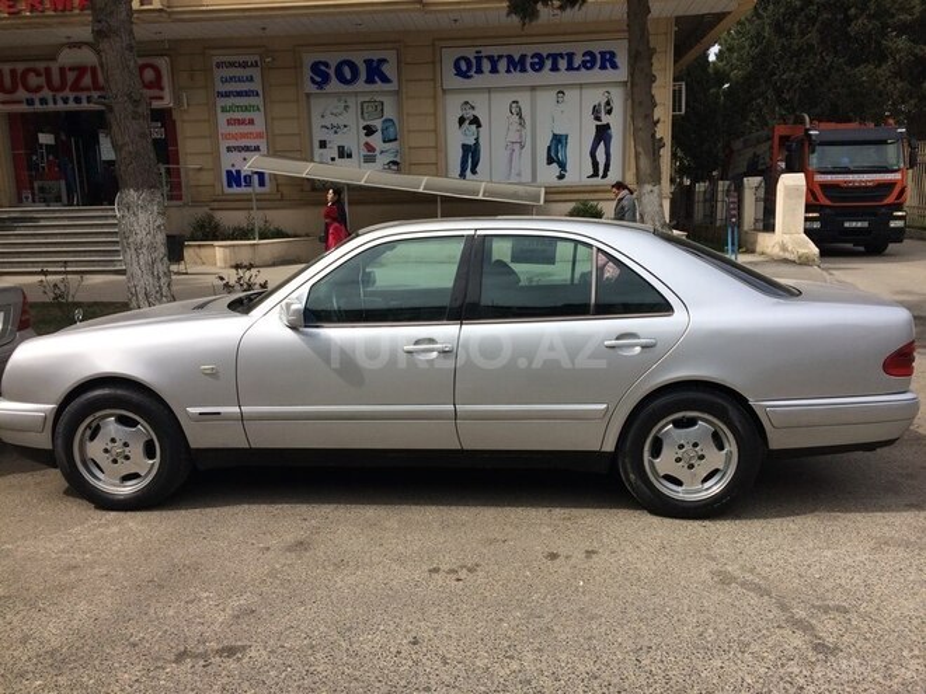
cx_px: 463
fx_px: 776
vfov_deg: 48.2
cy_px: 347
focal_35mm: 29
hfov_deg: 61.7
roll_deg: +2.4
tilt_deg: -11.2
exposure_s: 1/1520
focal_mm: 4.15
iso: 32
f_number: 2.2
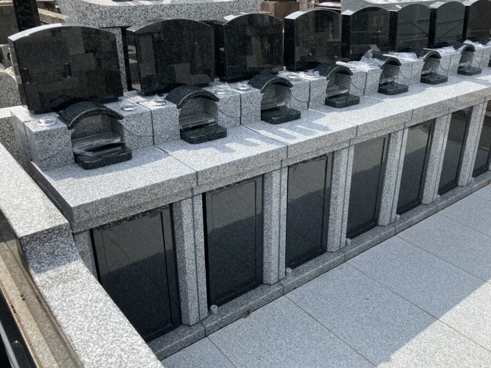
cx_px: 271
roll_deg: -0.7
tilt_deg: -24.0
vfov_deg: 44.2
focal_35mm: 32
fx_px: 454
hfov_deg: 56.7
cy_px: 179
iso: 32
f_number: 1.8
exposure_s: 1/1350
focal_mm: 3.99
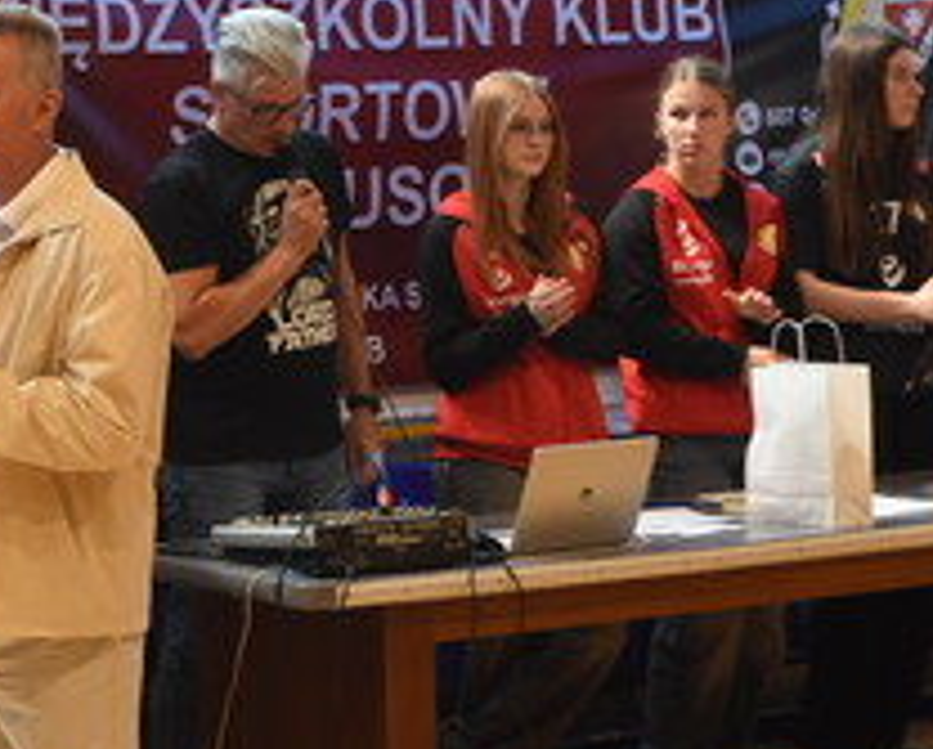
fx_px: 3982
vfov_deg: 10.7
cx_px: 27
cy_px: 152
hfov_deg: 13.2
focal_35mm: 144
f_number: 4
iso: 1000
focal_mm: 50
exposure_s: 1/160
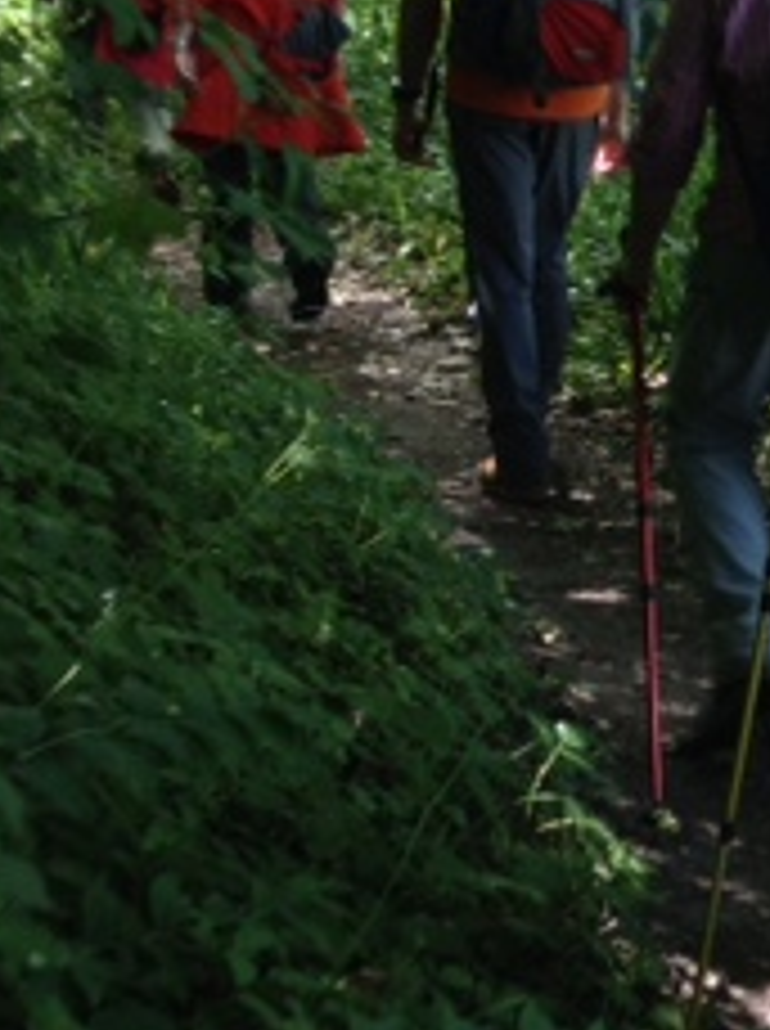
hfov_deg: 13.5
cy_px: 387
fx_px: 2915
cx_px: 1391
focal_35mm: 98
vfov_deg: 20.0
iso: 64
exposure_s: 1/60
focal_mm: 4.28
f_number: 2.4
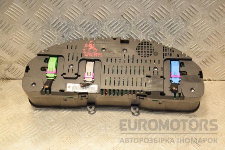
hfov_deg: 31.9
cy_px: 75
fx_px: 394
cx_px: 112
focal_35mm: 63
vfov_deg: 21.6
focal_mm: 42
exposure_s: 1/200
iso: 800
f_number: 4.8
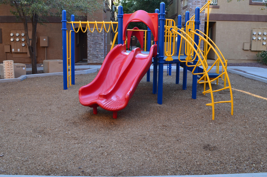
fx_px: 244
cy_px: 75
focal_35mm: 33
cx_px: 129
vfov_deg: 39.7
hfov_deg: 57.3
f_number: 9
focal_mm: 18
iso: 400
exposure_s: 1/30
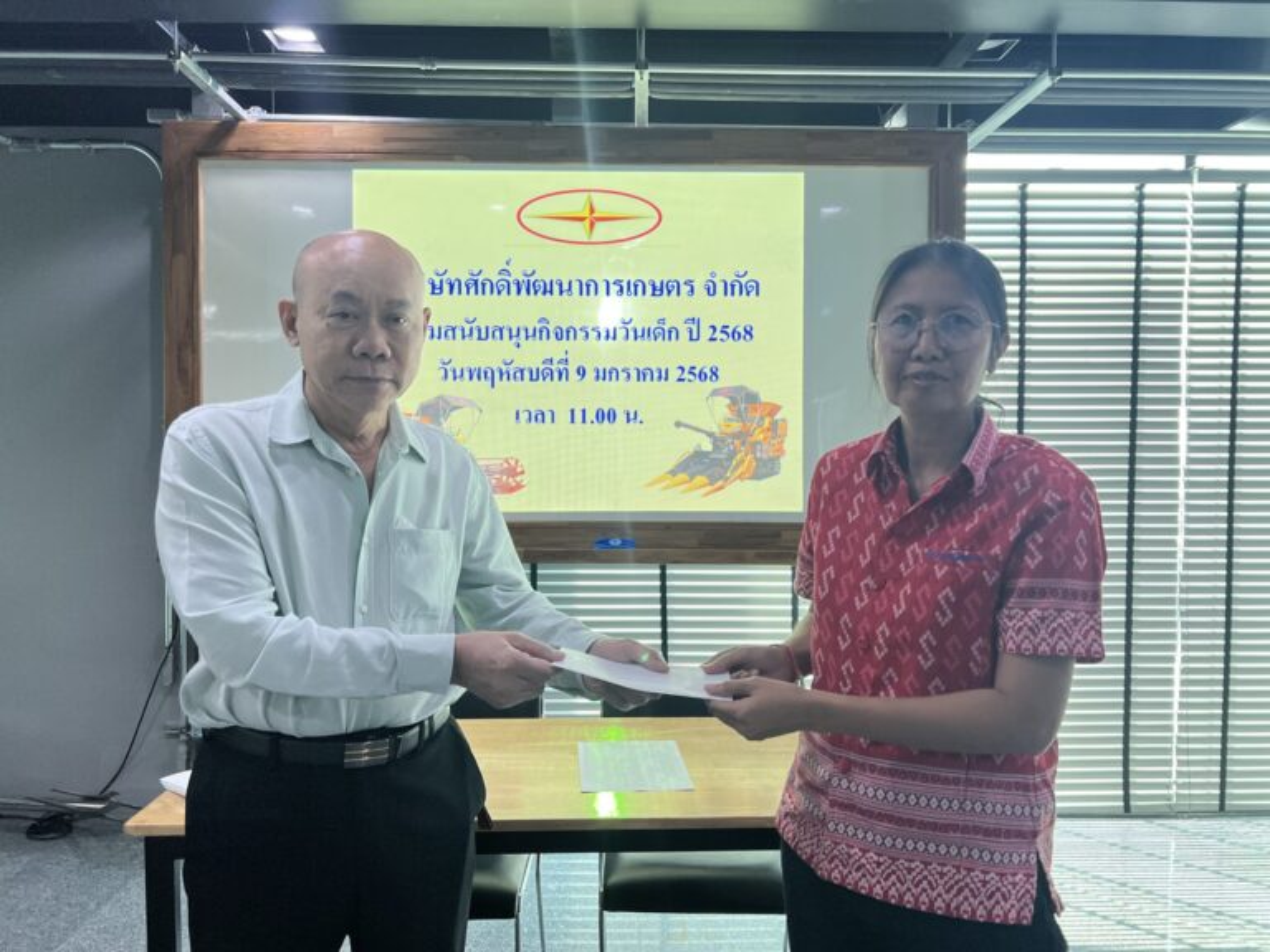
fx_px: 954
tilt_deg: -2.1
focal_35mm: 26
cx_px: 635
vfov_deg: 53.1
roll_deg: -0.8
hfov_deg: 67.3
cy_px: 476
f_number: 1.5
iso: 125
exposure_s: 1/100
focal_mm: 5.7
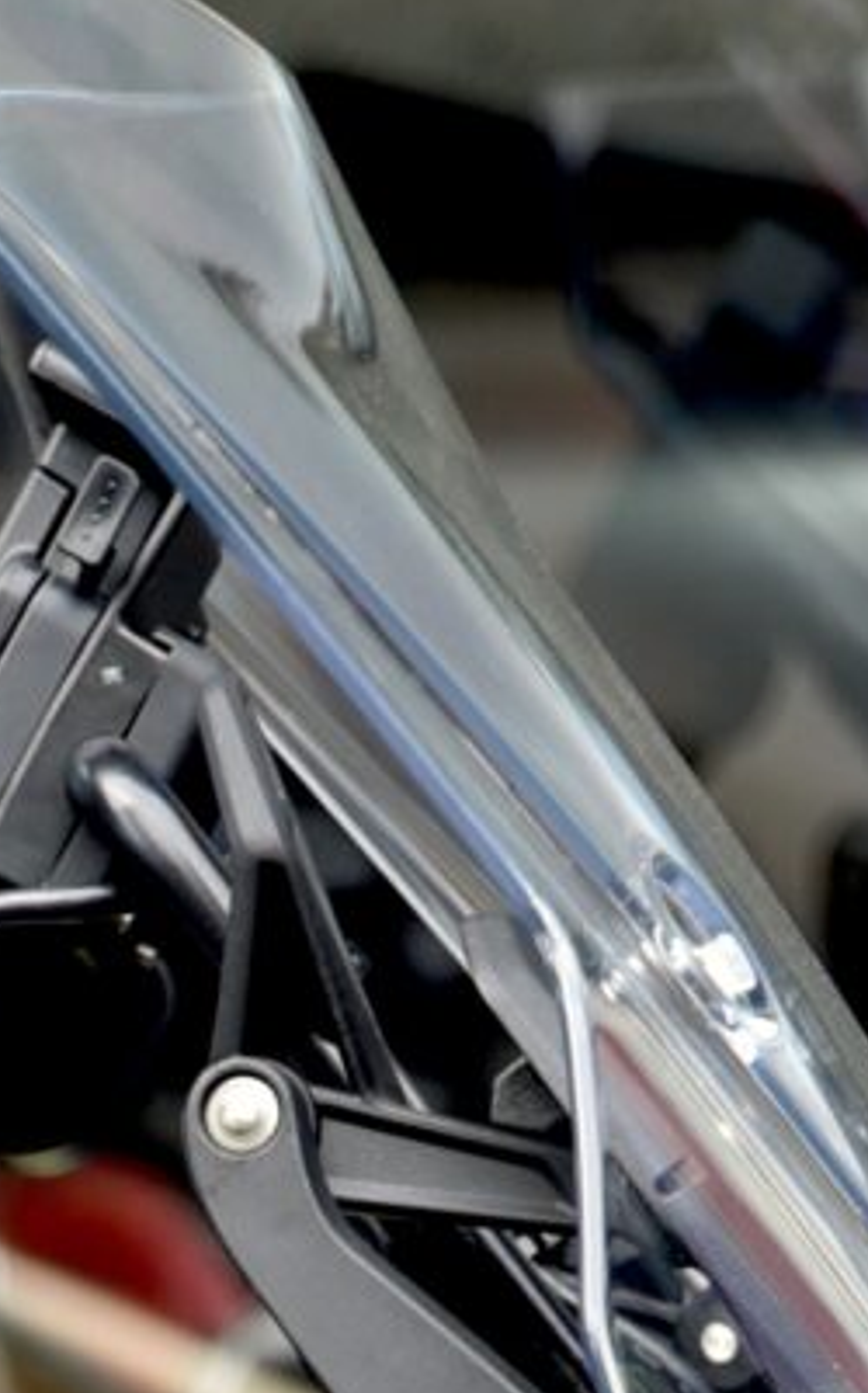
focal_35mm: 430
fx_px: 16304
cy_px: 4356
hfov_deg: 3.0
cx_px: -422
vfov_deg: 4.7
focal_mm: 66
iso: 100
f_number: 3.5
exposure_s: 1/60
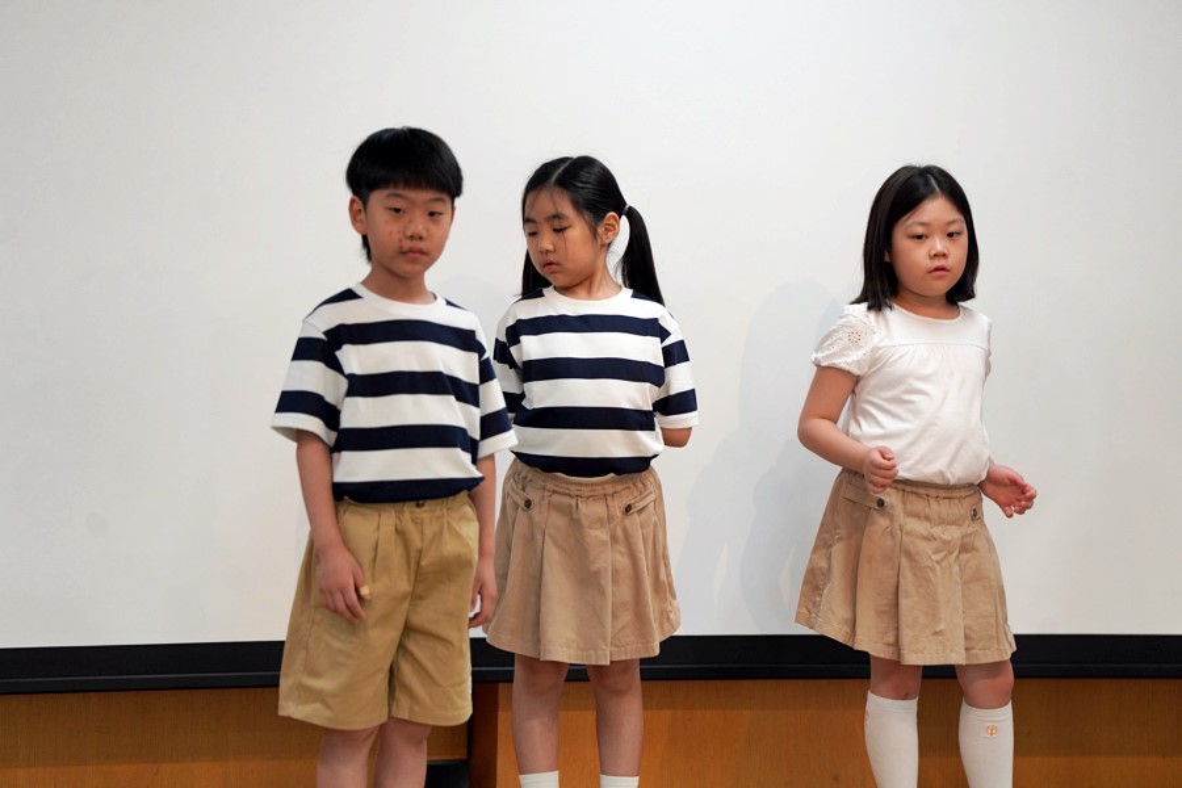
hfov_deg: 10.3
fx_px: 6566
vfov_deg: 6.9
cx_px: 591
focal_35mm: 200
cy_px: 394
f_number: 4
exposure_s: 1/250
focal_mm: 200
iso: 800
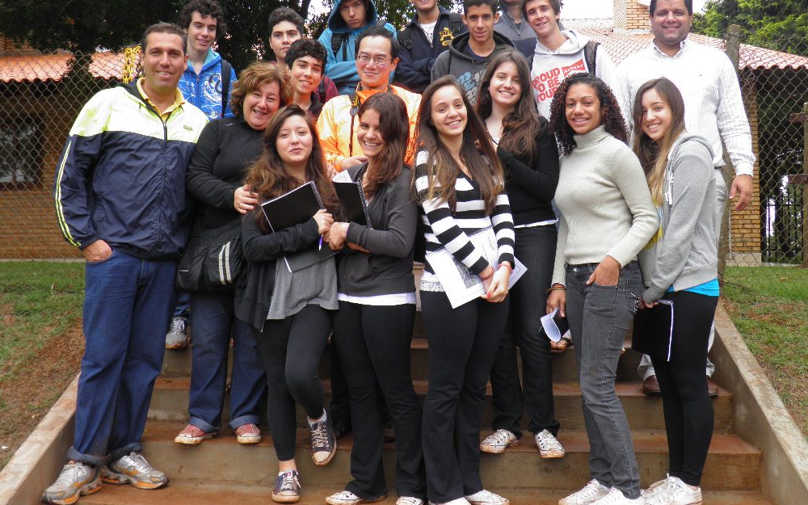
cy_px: 221
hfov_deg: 51.5
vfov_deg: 33.5
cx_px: 398
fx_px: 837
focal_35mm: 38
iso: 50
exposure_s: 1/40
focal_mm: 6.3
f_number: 3.1
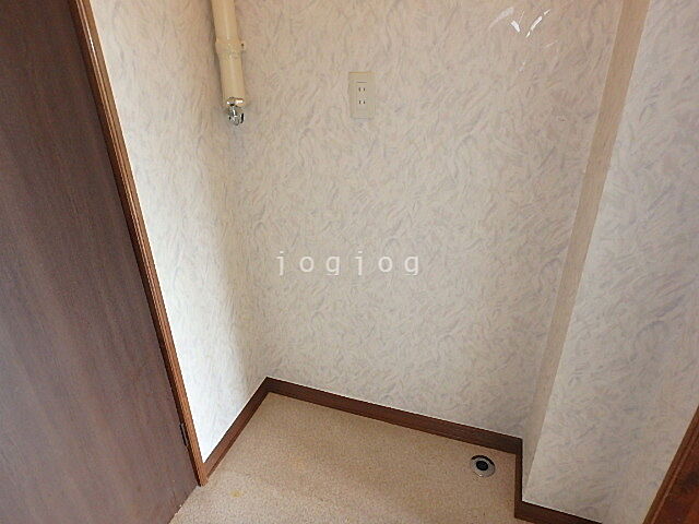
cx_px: 350
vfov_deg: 63.4
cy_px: 262
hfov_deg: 79.0
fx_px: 424
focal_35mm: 21
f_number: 3.5
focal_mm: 3.7
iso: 400
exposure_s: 1/30
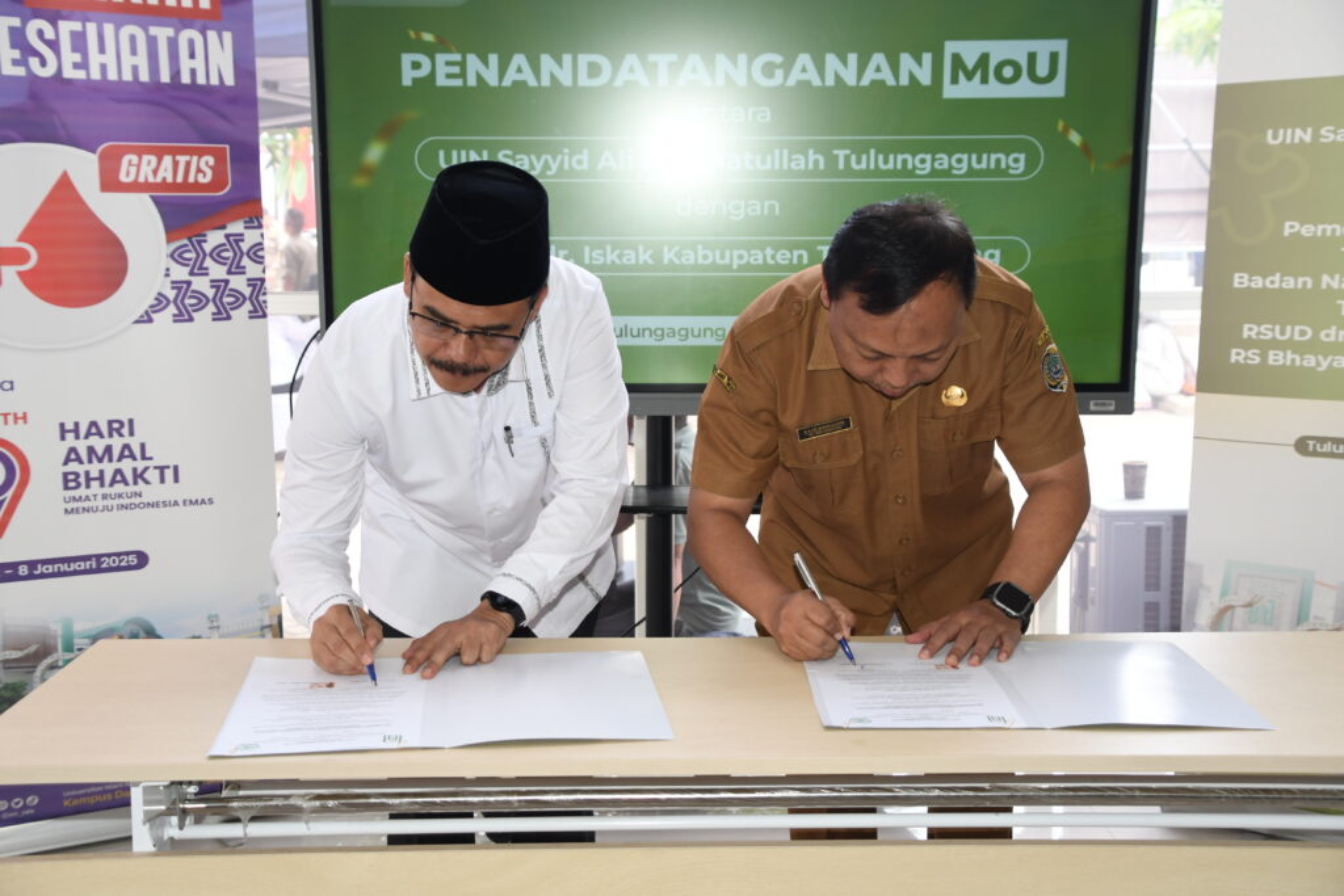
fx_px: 1680
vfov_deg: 29.9
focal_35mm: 45
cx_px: 672
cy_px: 448
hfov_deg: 43.6
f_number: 4
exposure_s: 1/125
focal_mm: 30
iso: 500
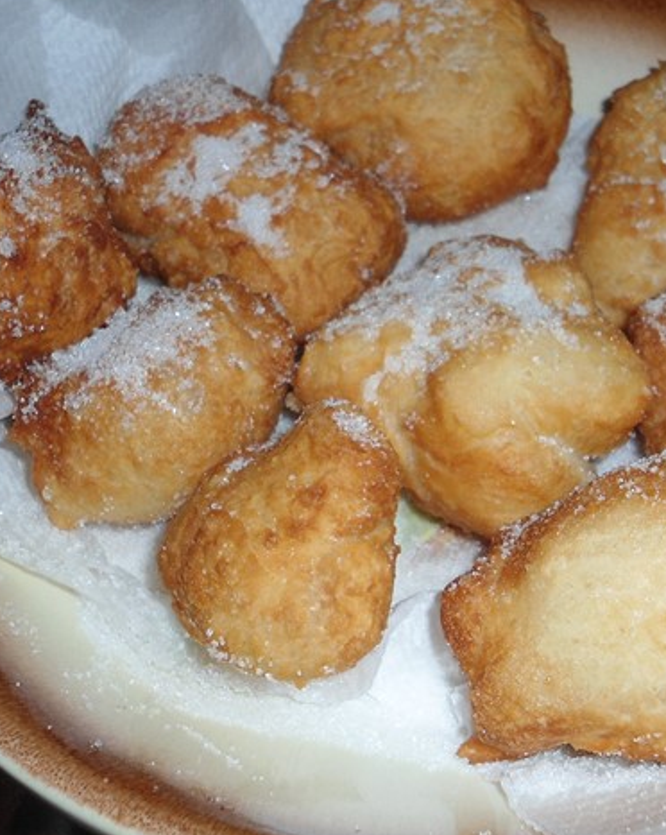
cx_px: 458
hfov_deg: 28.9
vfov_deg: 36.0
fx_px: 1283
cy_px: 435
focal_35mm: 52
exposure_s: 1/60
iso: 80
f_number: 8.5
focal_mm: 5.6
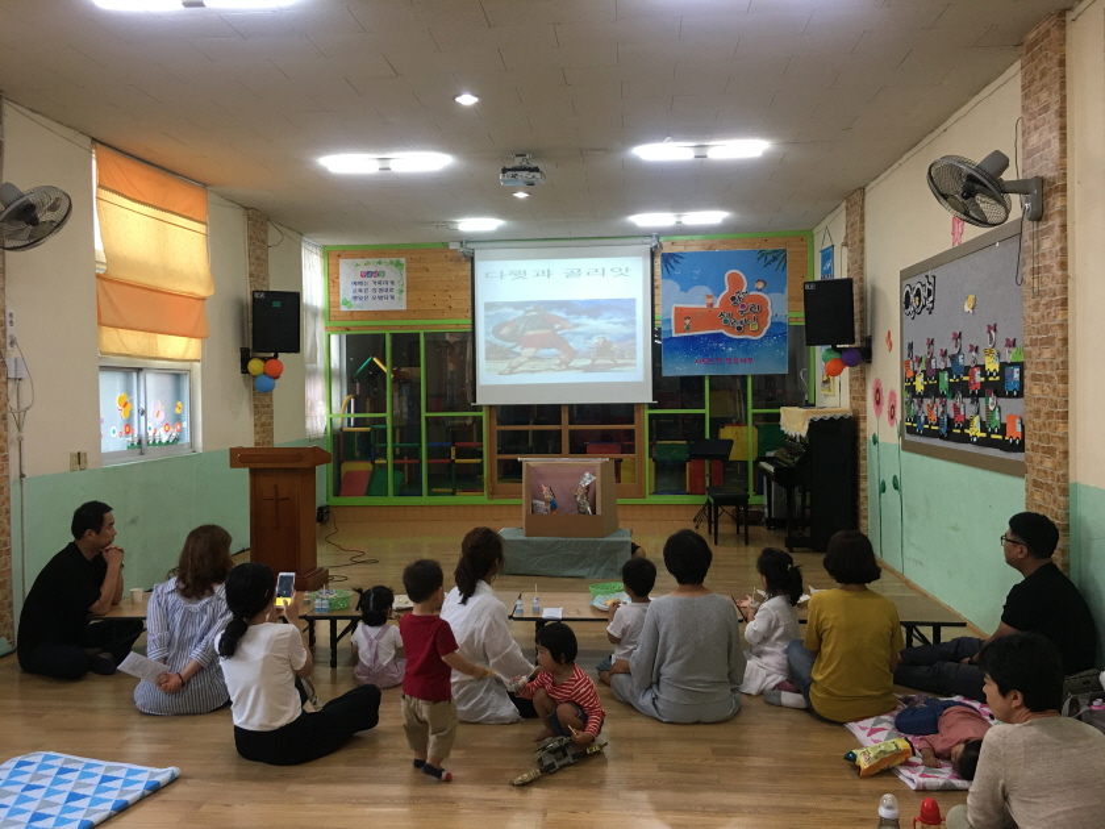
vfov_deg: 48.2
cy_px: 414
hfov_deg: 61.7
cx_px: 552
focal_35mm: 29
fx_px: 926
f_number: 2.2
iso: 40
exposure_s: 1/30
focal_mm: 4.15
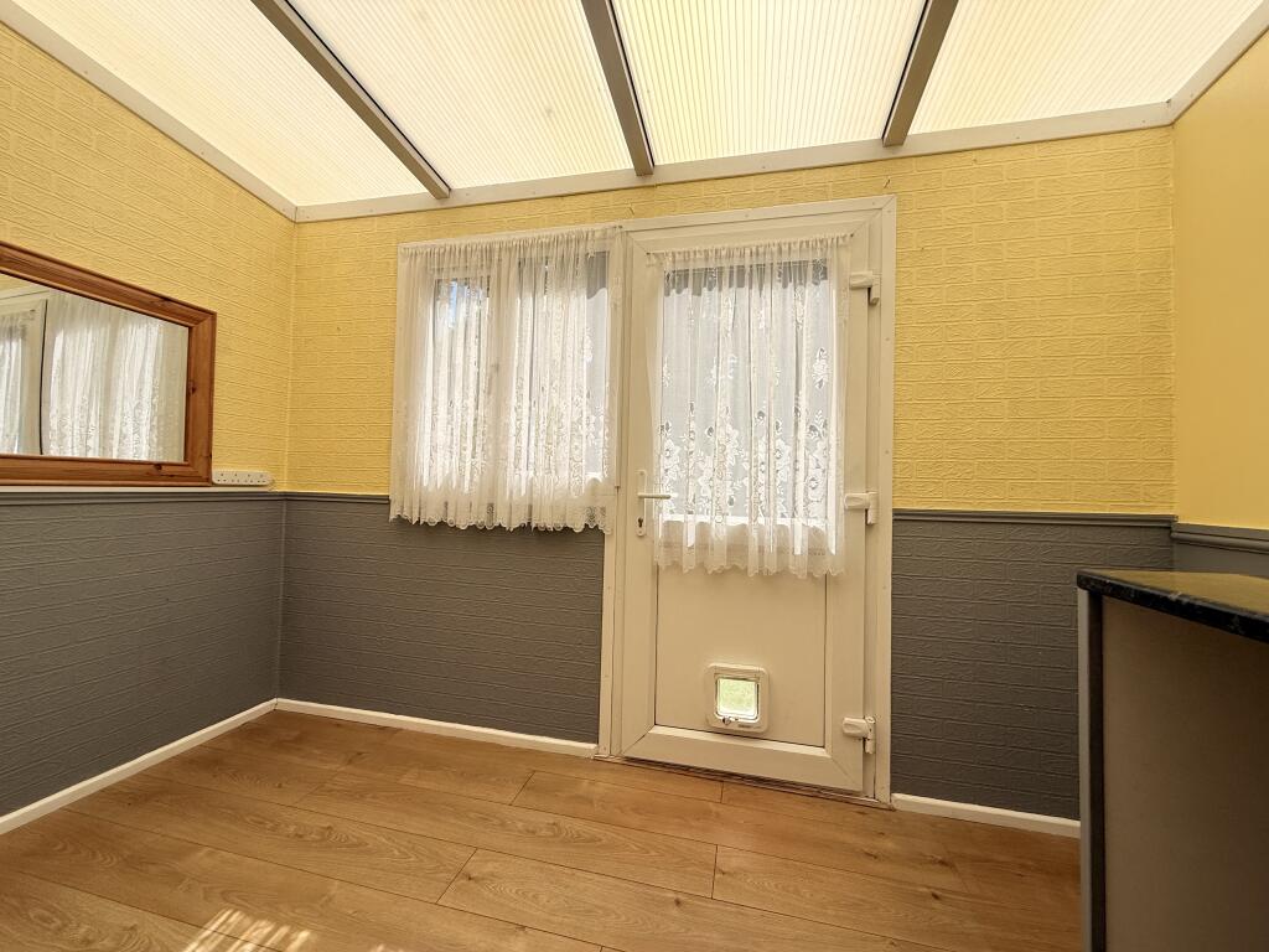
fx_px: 513
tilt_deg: +1.4
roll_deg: -1.6
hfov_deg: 102.1
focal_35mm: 14
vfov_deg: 85.7
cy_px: 476
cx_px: 634
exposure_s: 1/1795
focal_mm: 2.22
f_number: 2.2
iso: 50
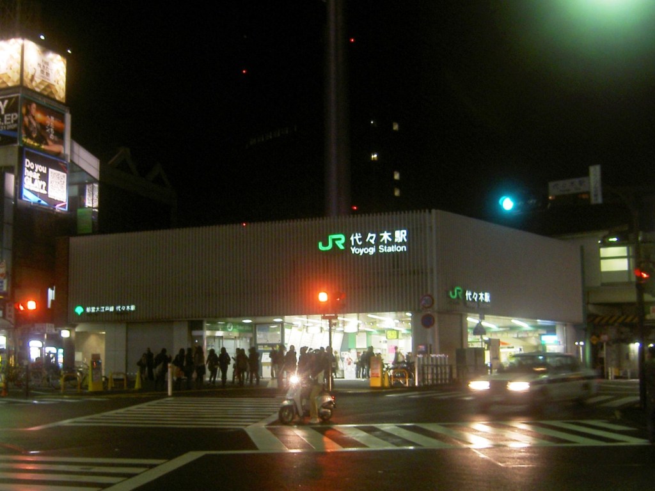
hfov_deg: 54.0
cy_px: 246
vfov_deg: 41.8
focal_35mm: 34
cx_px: 328
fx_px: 643
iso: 50
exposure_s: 1/8
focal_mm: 5.6
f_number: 2.8
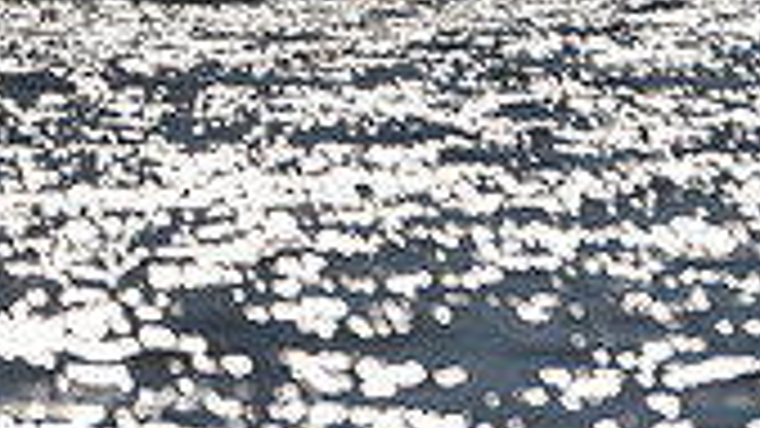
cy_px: -685
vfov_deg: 2.1
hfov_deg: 3.8
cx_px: 65
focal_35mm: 574
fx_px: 11566
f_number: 7.1
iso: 250
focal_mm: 160
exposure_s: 1/3200
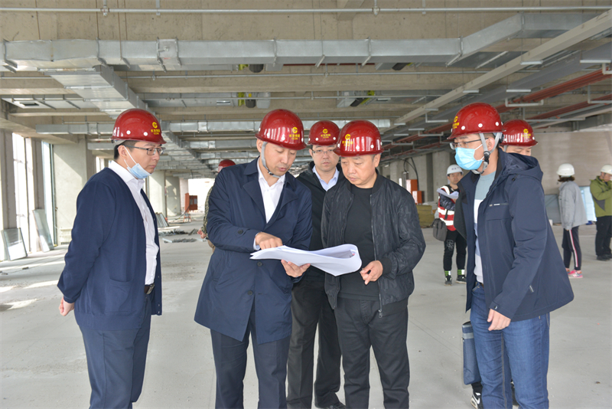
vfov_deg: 37.9
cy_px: 204
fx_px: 595
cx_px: 306
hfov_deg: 54.4
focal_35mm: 35
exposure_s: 1/250
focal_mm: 35
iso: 500
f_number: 5
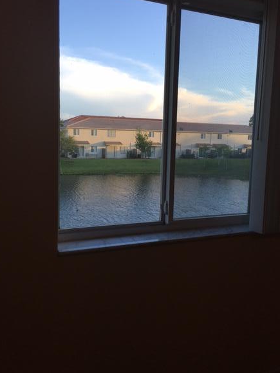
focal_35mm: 32
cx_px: 136
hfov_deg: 44.2
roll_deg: -1.1
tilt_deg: -4.6
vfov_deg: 56.8
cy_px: 180
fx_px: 345
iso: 25
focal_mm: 4.15
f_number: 2.2
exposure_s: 1/234
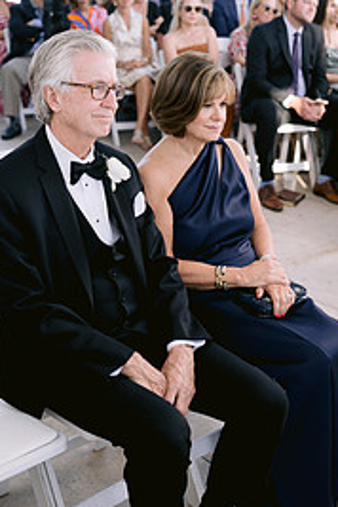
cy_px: 207
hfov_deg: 23.0
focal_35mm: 59
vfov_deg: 33.8
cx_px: 173
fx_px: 831
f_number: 2.8
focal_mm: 35
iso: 200
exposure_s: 1/400
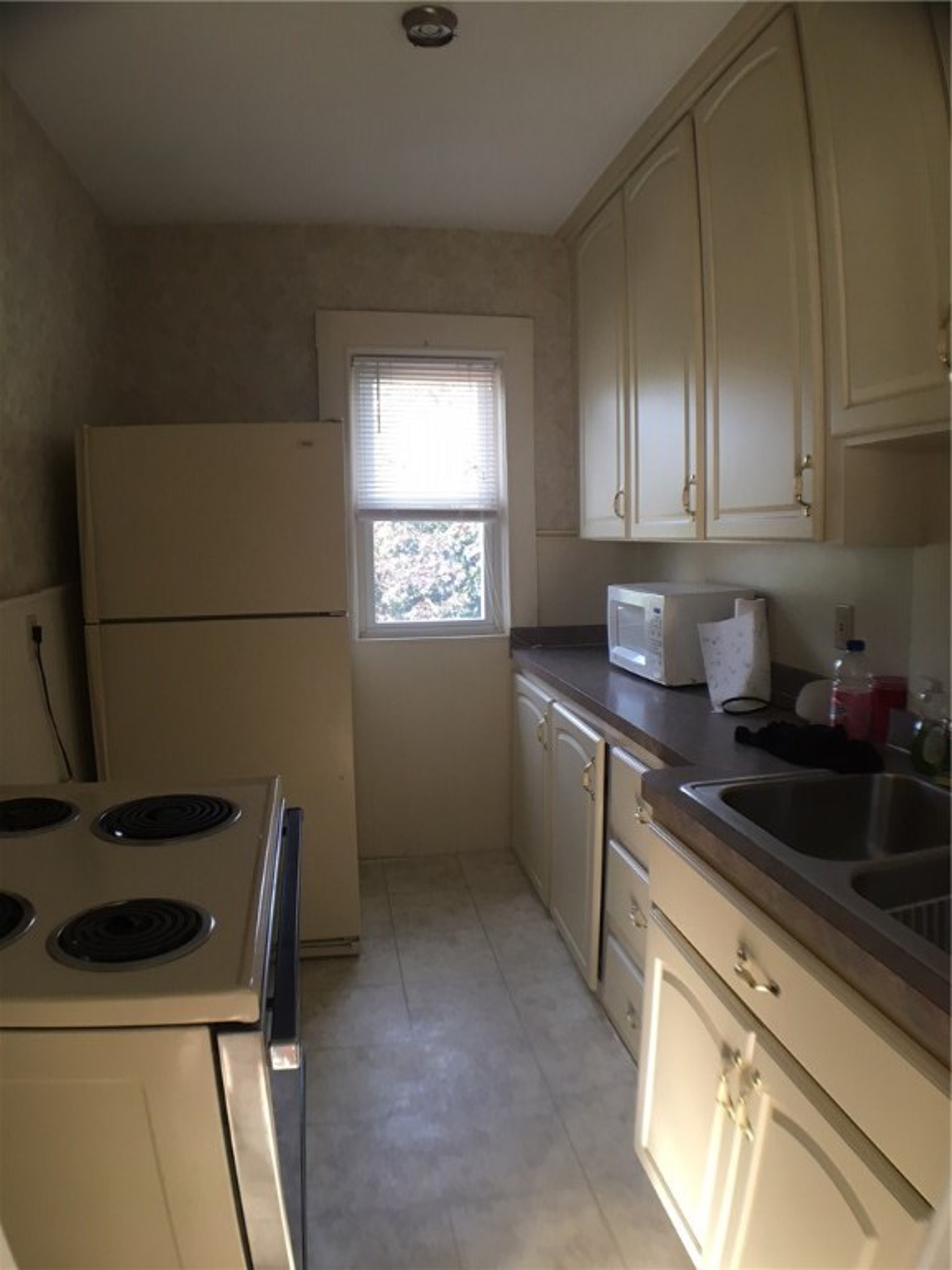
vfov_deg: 61.7
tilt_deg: -6.5
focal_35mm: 29
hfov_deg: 48.2
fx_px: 1063
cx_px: 476
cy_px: 635
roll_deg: +0.3
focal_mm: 4.15
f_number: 2.2
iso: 50
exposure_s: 1/30
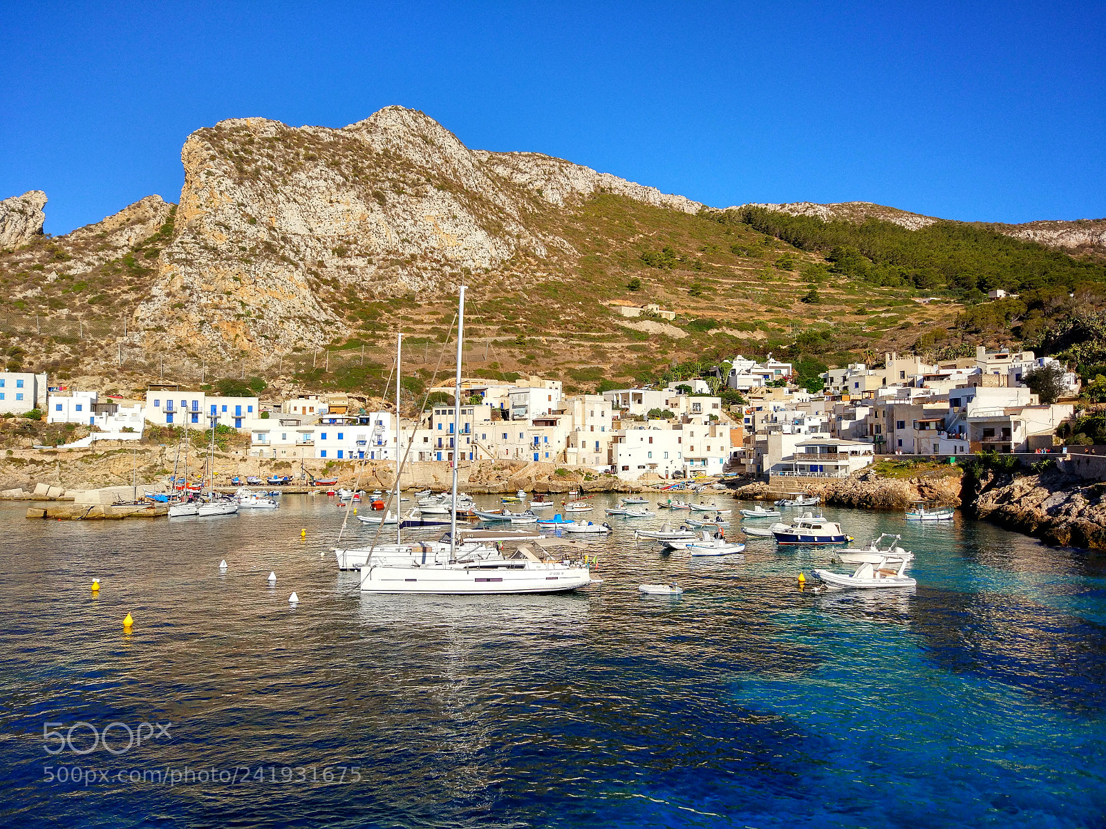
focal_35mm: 28
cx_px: 553
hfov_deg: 63.4
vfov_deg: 49.7
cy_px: 414
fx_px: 895
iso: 101
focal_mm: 4.26
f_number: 2
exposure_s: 1/2190
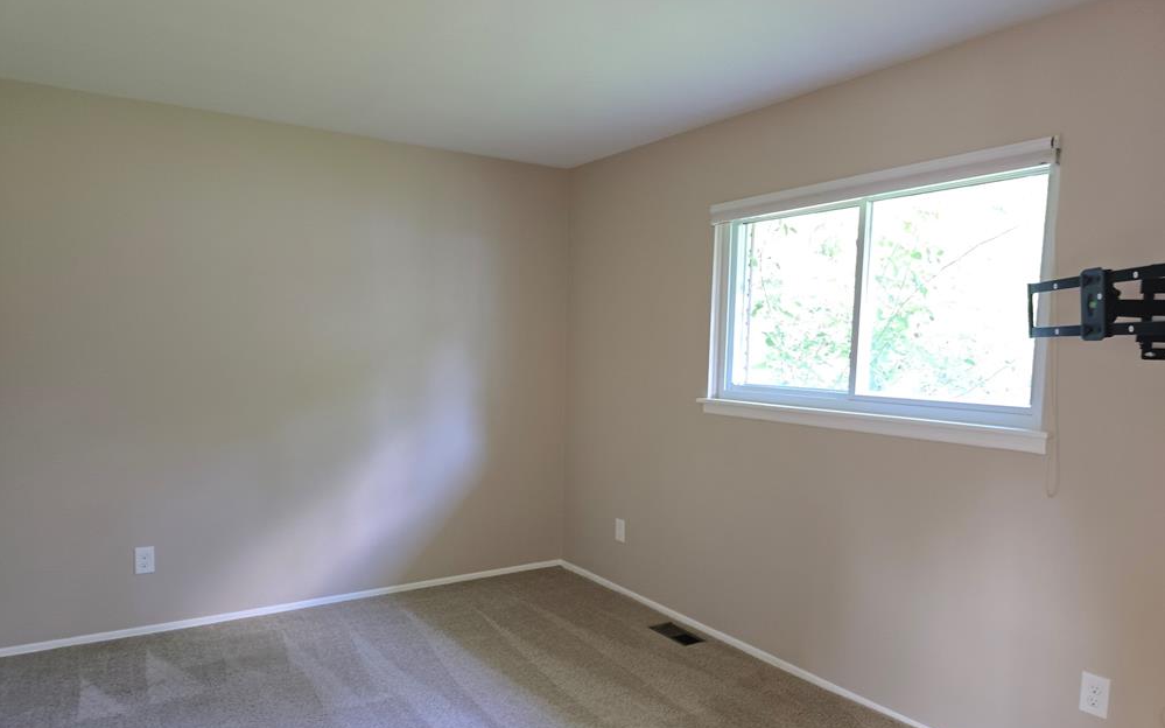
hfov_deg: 72.6
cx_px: 575
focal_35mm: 25
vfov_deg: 49.1
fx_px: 794
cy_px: 425
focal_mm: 6.3
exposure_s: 1/15
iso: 250
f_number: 1.7
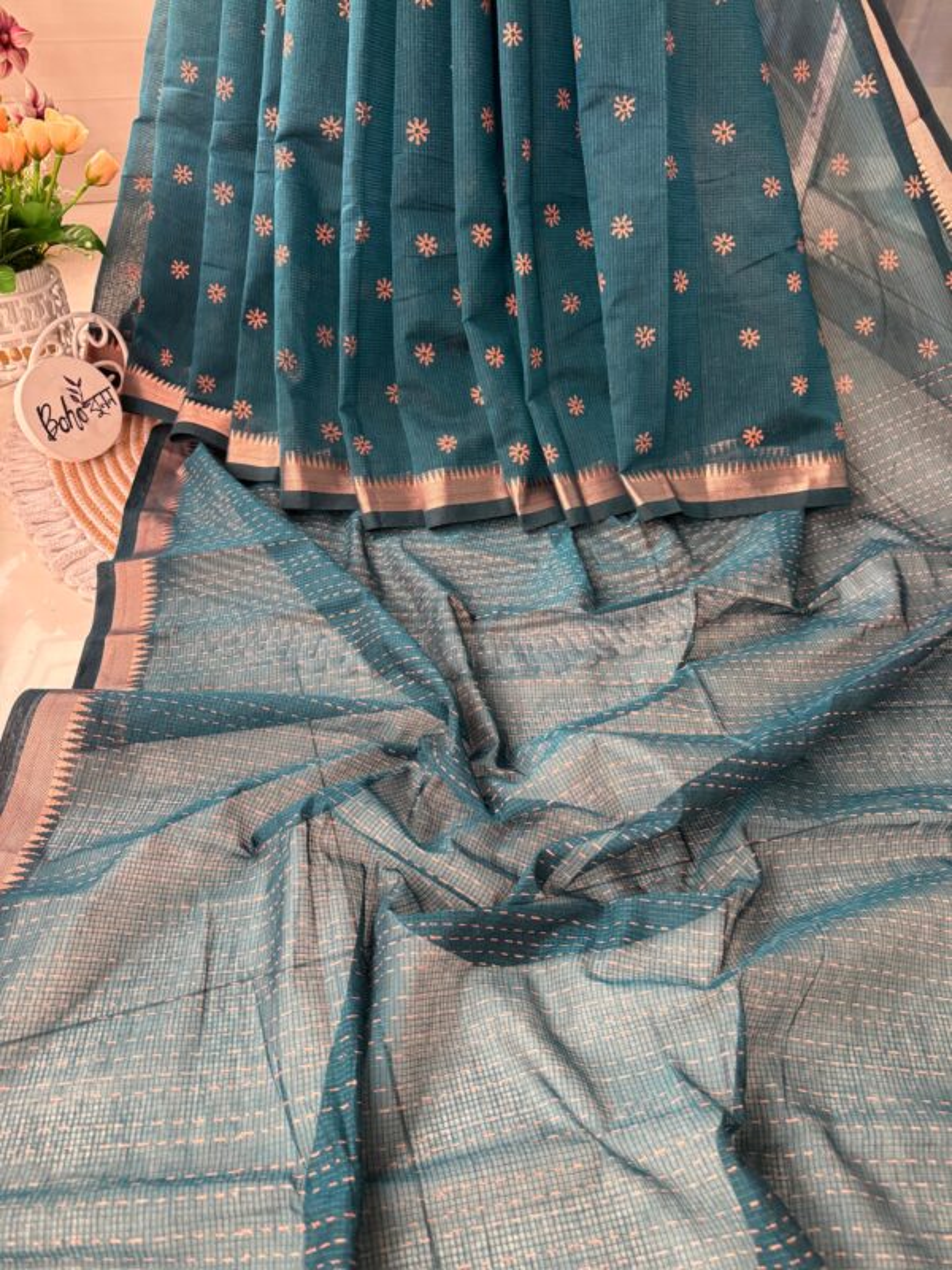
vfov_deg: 71.6
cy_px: 635
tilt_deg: -42.4
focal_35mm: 24
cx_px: 476
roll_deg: -2.6
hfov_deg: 56.8
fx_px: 880
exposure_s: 1/33
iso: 1000
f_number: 1.78
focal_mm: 6.76
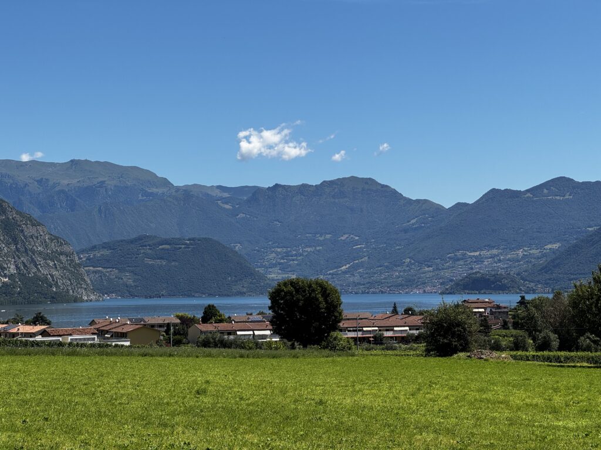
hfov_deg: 25.3
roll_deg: +0.6
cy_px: 225
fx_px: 1337
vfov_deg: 19.1
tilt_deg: +3.3
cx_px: 300
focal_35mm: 77
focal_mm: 9
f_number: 2.8
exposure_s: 1/896
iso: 25
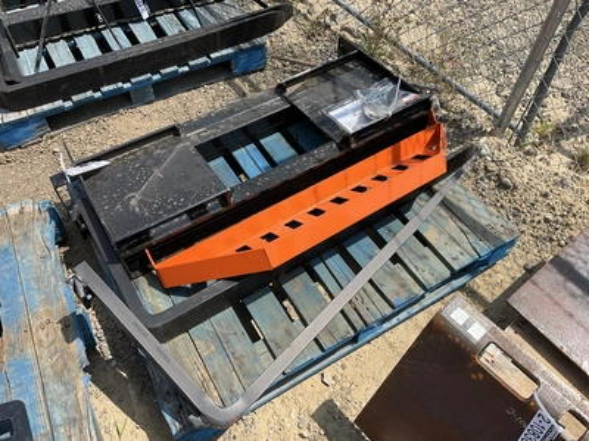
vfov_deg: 48.2
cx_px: 294
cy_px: 220
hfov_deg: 61.7
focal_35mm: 29
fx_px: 493
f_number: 1.8
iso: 25
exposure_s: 1/1412
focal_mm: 3
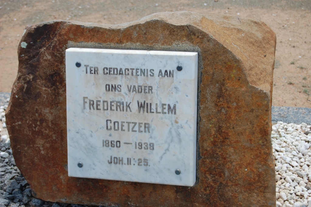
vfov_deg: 16.5
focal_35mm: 82
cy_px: 104
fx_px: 712
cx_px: 156
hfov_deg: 24.6
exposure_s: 1/250
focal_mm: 55
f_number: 8
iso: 200
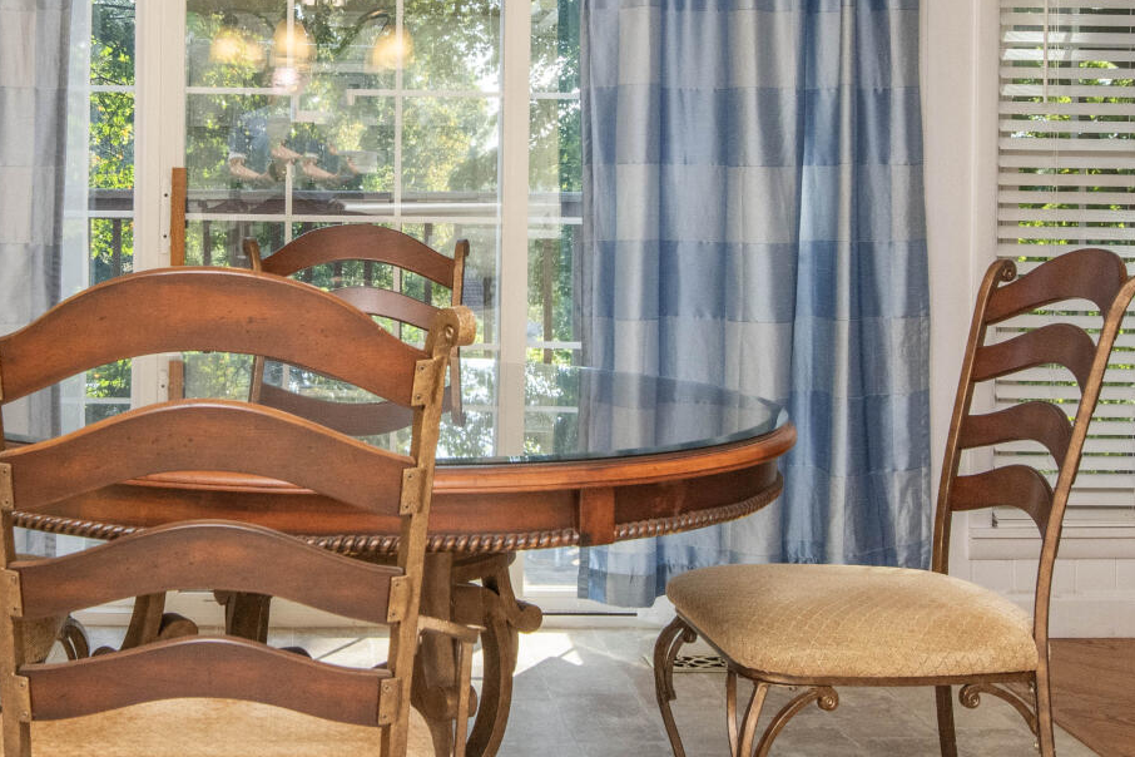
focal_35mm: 53
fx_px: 1671
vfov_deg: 25.2
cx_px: 312
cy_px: 196
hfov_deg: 36.8
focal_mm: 16
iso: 500
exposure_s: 1/200
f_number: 10
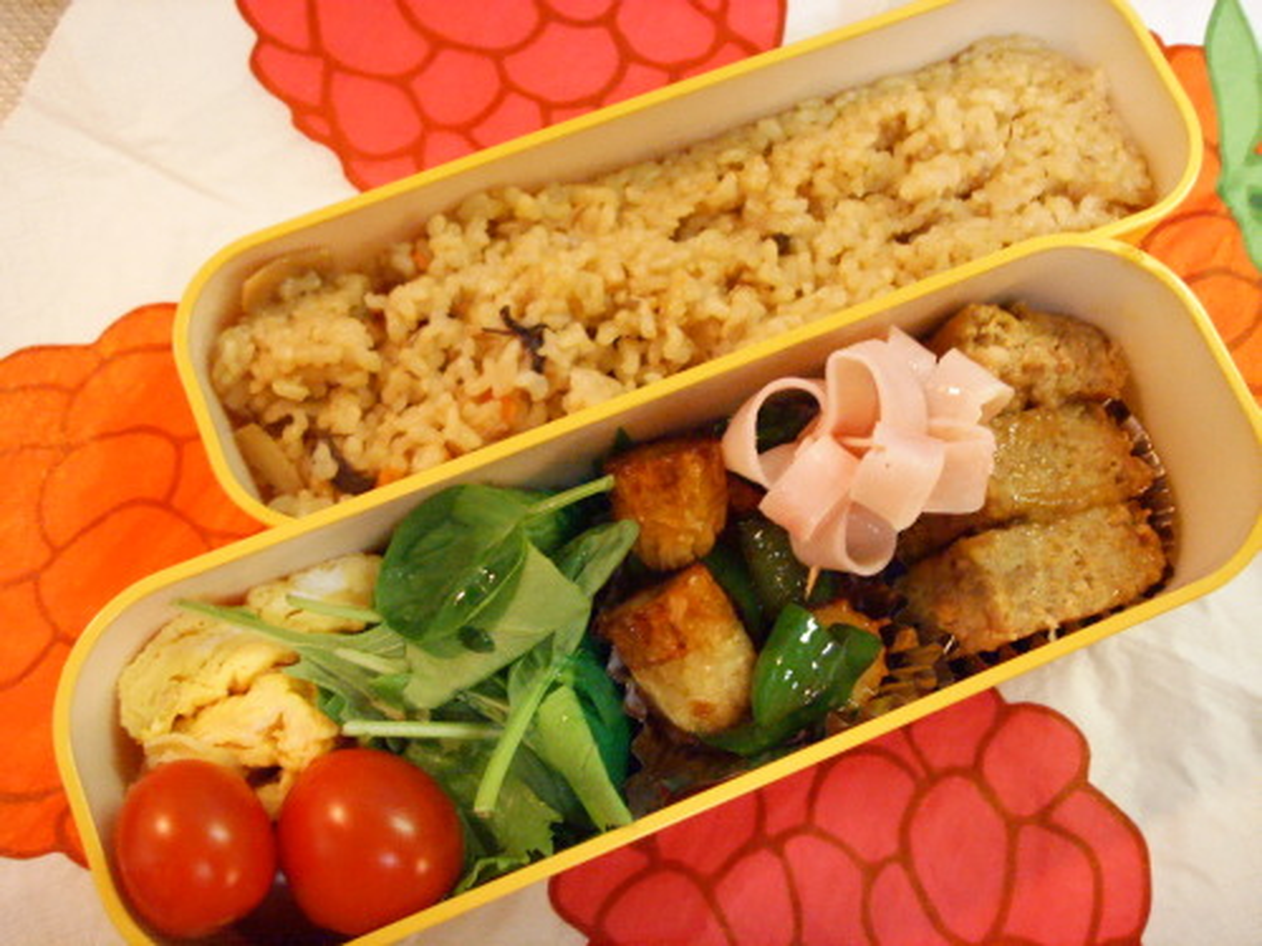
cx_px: 631
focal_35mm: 39
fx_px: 1422
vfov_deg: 36.8
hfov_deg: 47.9
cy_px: 473
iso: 150
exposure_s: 1/6
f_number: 3.5
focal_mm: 6.6
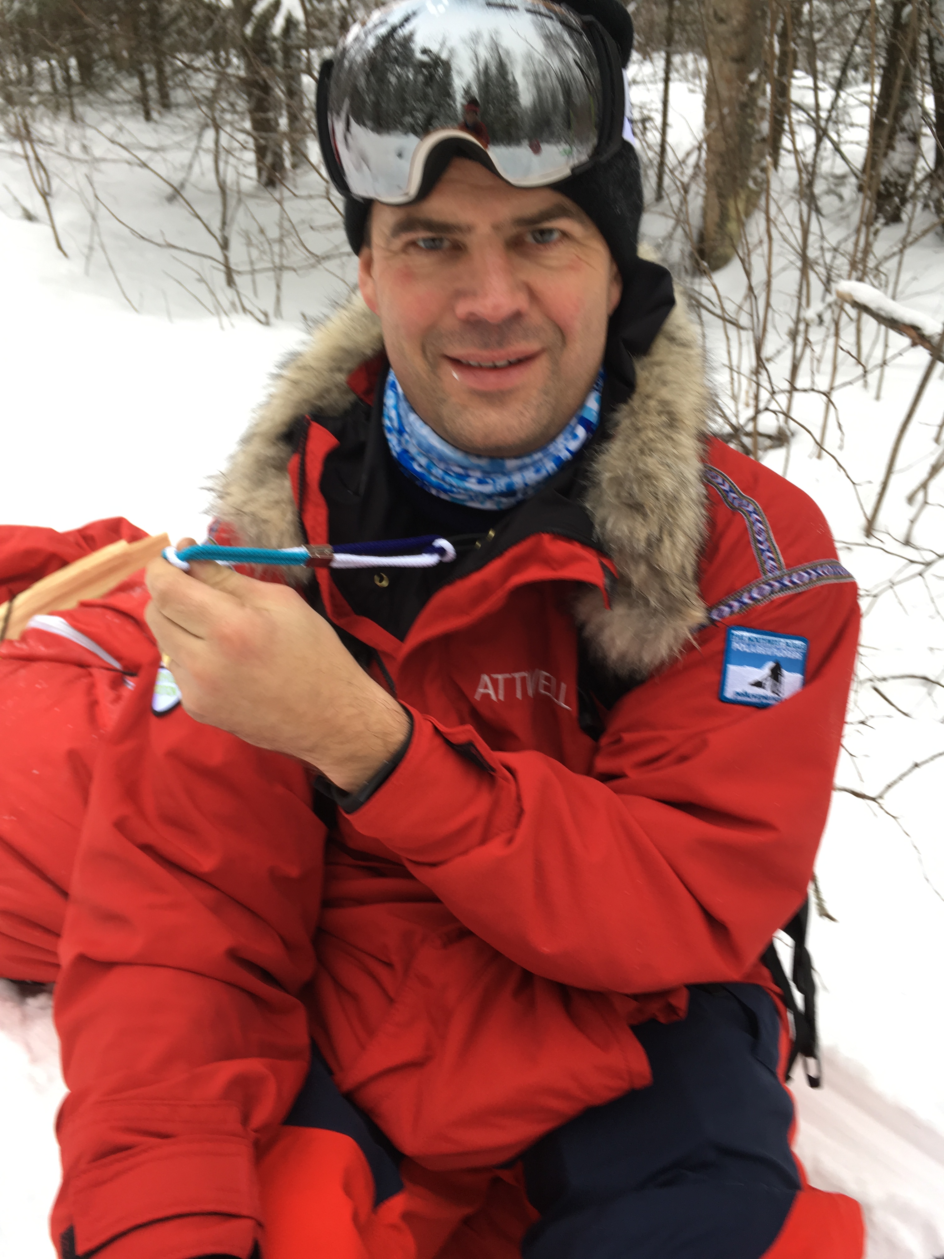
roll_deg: -0.2
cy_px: 630
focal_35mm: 29
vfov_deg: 61.7
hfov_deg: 48.2
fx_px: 1054
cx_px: 472
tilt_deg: -27.4
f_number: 2.2
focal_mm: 4.15
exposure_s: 1/60
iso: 25
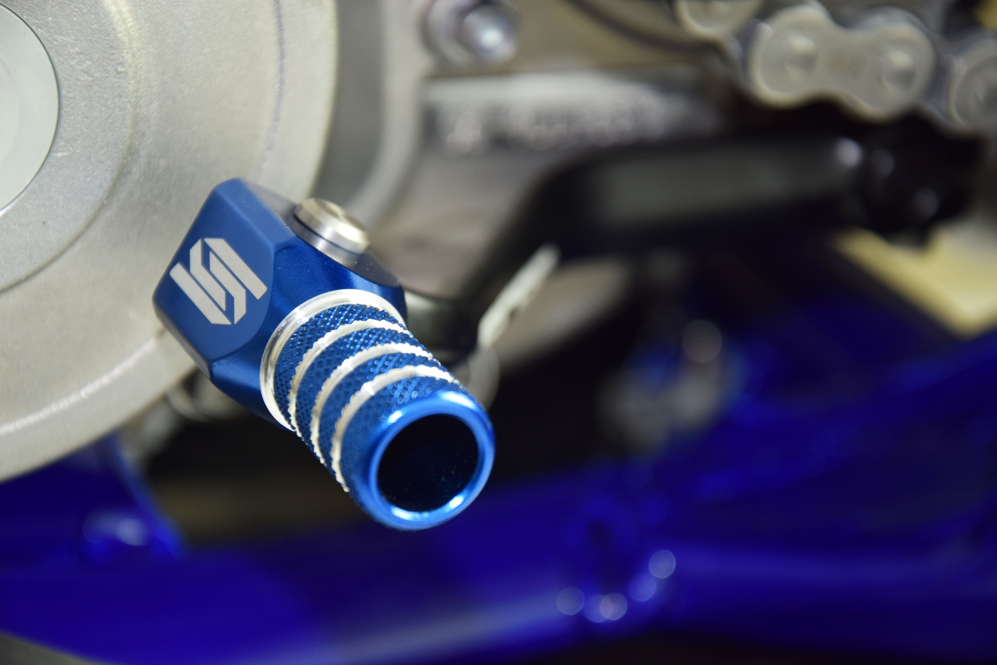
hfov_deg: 13.0
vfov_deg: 8.7
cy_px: 332
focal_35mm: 158
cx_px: 498
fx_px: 4362
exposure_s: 1/60
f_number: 5.6
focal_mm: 105
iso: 400
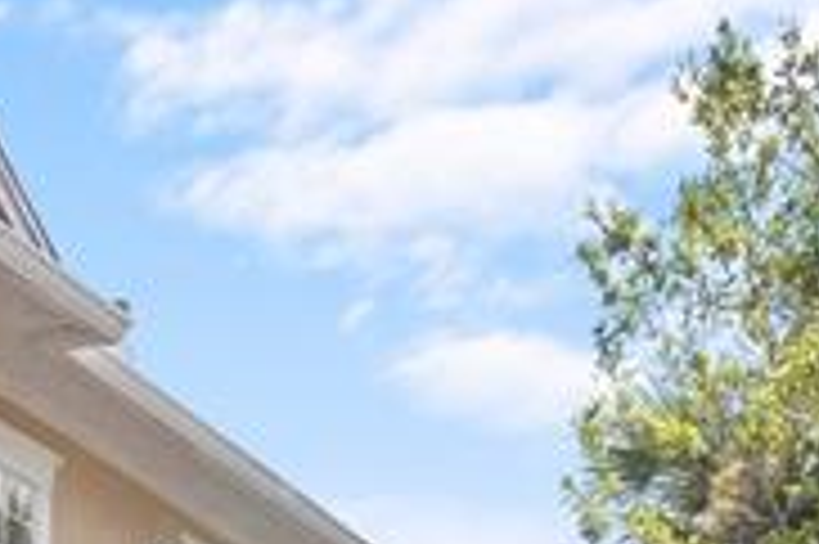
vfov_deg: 14.2
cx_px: 50
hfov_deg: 21.4
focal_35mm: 93
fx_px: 2110
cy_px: 661
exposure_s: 1/160
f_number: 5.6
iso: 500
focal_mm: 11
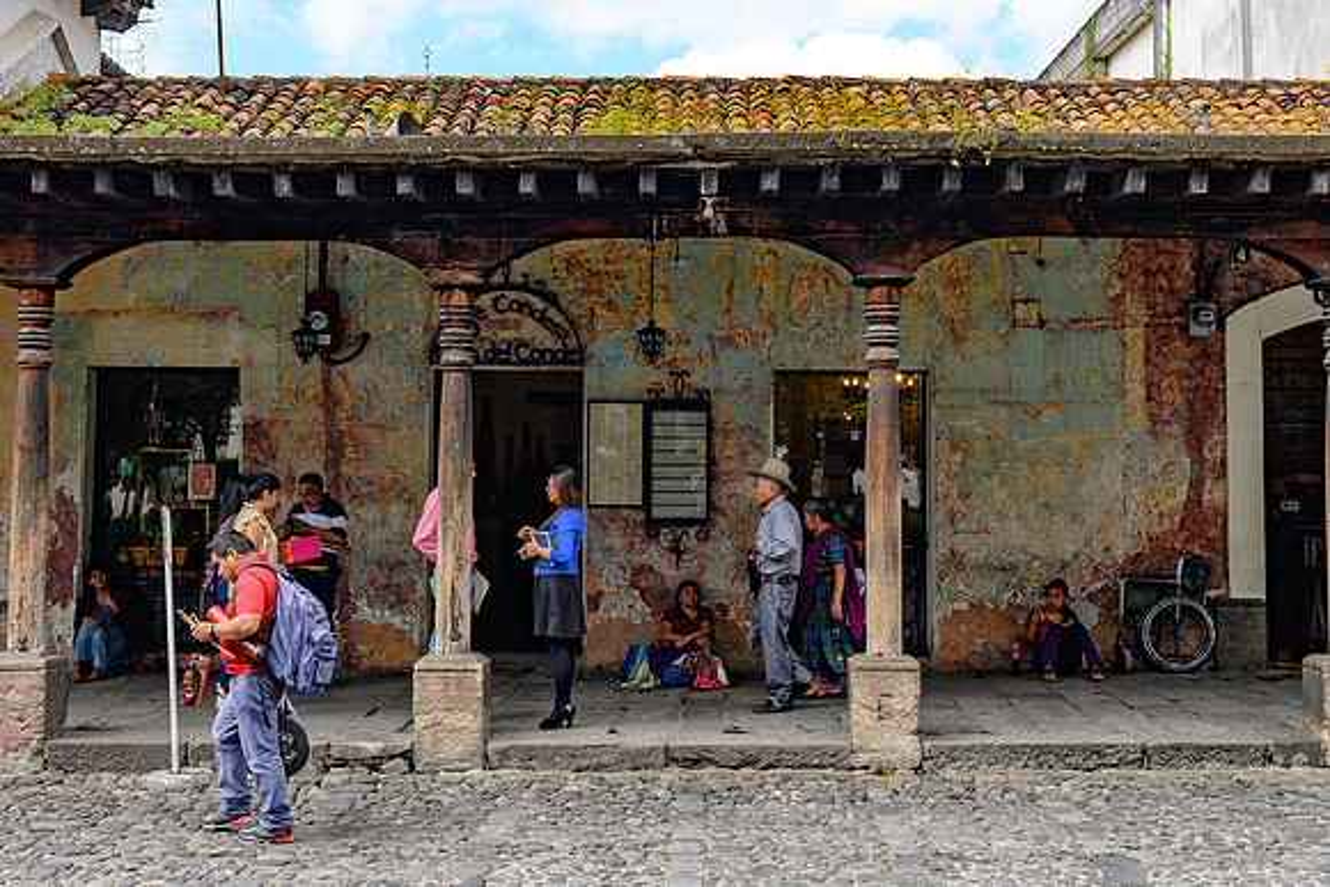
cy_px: 364
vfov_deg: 28.2
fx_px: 1762
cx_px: 662
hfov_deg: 41.4
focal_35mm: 48
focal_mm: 30
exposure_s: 1/200
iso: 64
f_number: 5
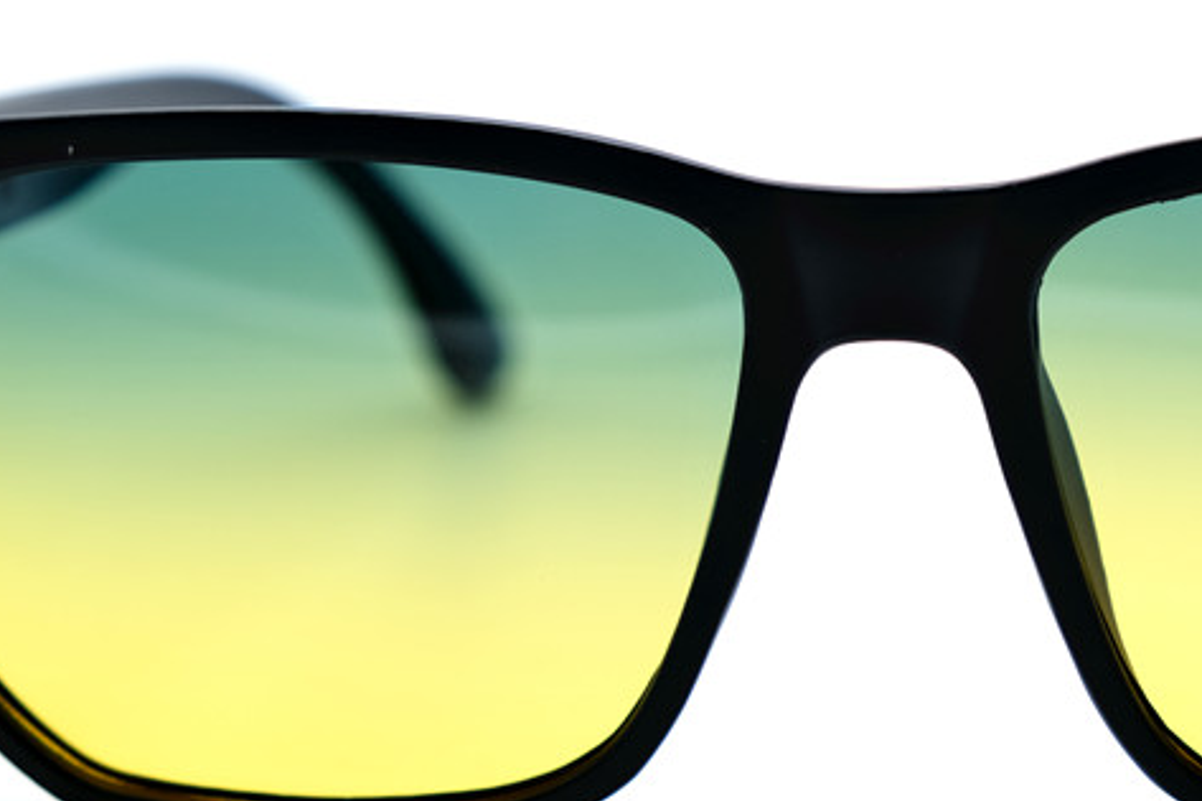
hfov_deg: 14.0
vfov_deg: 9.4
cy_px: 351
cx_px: 933
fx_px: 4873
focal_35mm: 146
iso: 160
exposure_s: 1/125
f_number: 5.6
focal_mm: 46.3
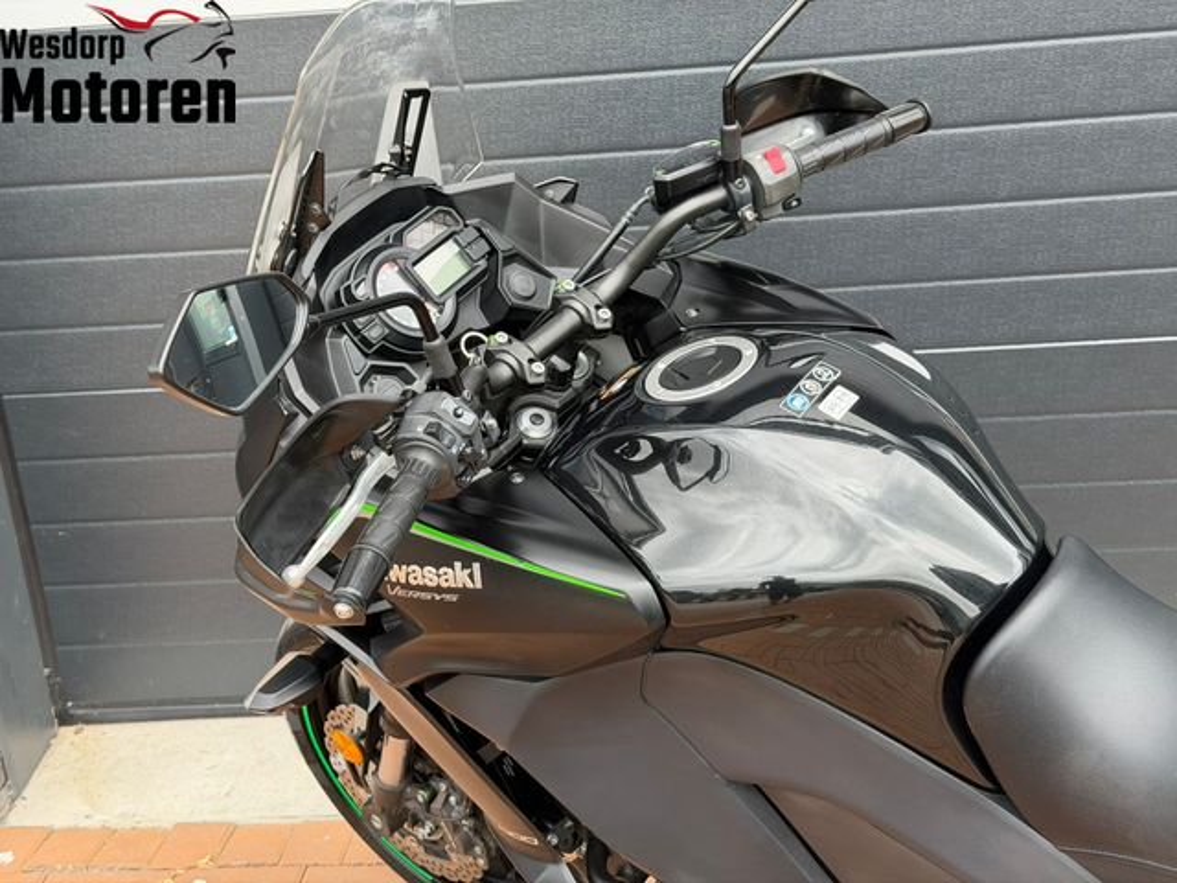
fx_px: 1632
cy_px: 442
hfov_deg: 39.7
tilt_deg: -18.2
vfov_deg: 30.3
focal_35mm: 48
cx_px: 588
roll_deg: +5.5
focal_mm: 6.76
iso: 80
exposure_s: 1/587
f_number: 1.78
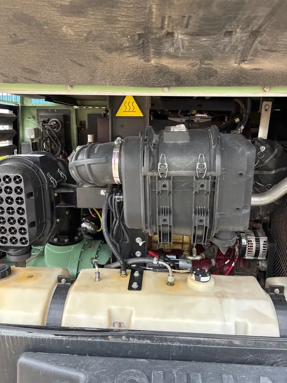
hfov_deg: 53.1
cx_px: 144
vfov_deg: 67.3
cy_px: 192
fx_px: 287
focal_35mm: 26
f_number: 1.6
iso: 64
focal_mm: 5.96
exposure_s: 1/121
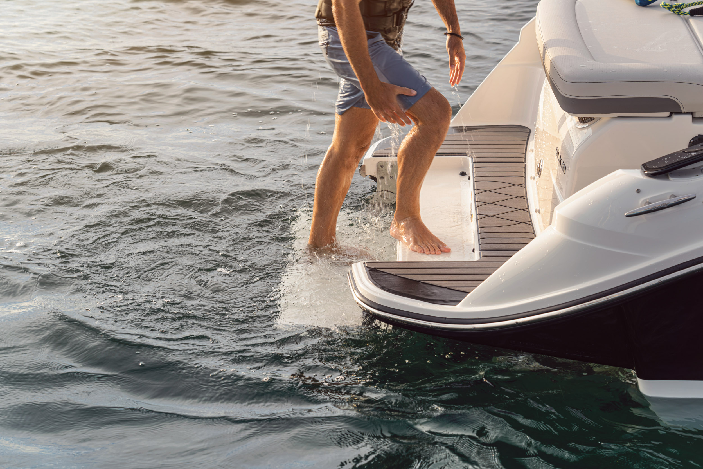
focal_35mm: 92
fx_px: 1797
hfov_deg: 22.1
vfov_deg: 14.9
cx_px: 352
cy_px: 234
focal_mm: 92
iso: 50
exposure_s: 1/80
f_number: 6.3
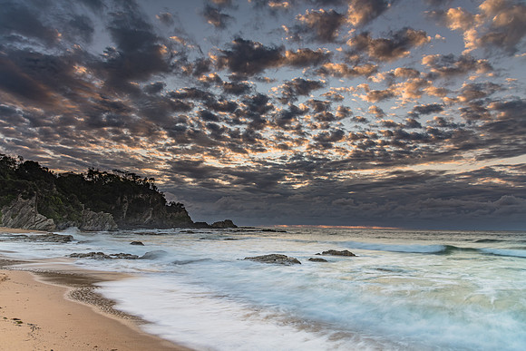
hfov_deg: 73.5
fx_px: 352
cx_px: 263
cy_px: 176
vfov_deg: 53.0
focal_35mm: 24
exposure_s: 1
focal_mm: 24
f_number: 9
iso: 100
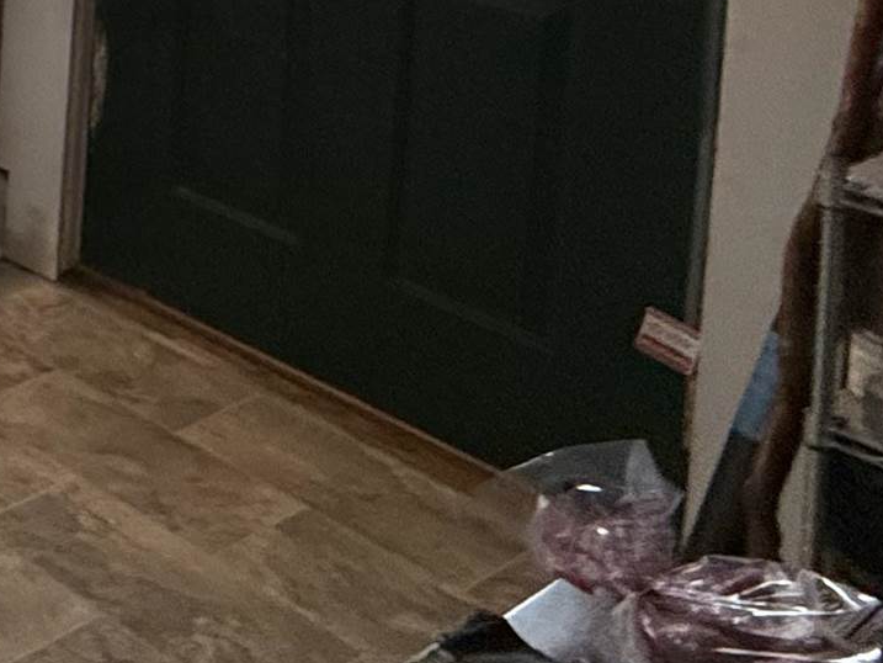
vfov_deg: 19.8
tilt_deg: -2.7
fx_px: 1531
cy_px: -434
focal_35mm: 60
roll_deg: -2.5
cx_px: -725
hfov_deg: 21.1
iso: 400
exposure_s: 1/120
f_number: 2.2
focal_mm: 2.22
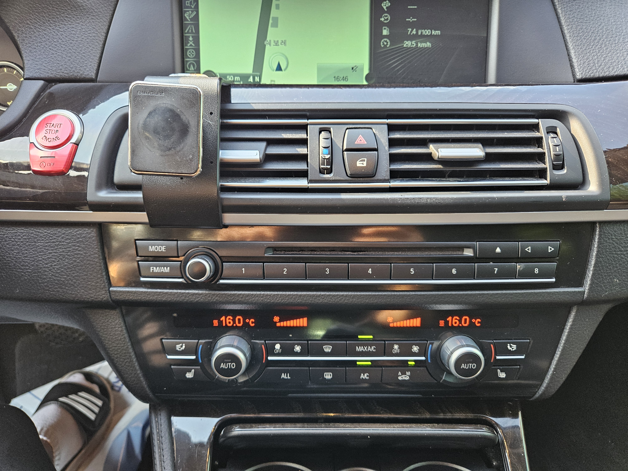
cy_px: 236
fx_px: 417
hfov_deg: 73.9
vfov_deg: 58.9
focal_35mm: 23
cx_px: 314
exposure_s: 1/170
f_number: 1.8
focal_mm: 5.4
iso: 250
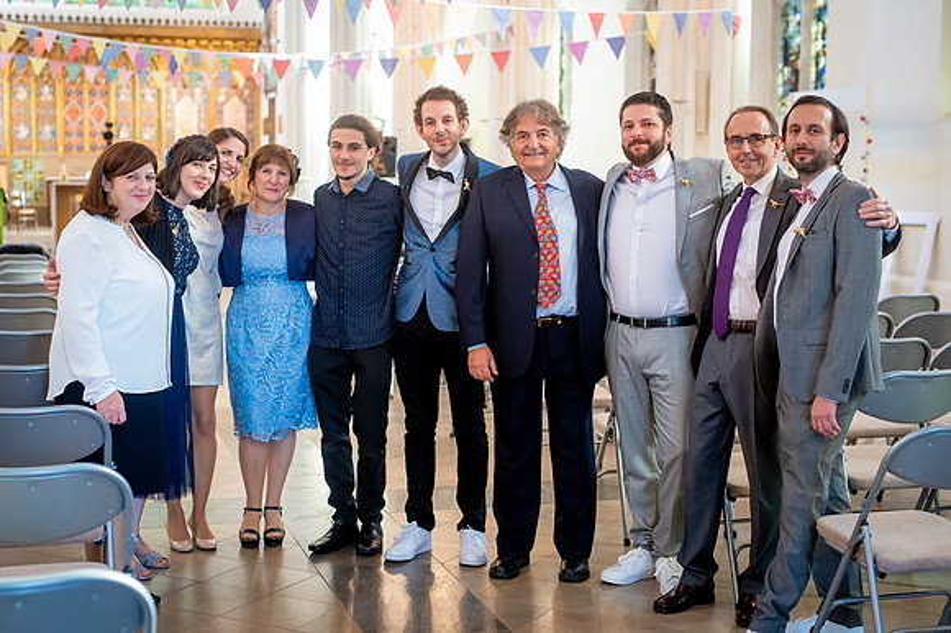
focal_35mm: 56
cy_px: 316
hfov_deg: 35.9
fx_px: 1468
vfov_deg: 24.3
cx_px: 456
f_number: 2.8
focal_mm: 50
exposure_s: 1/100
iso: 2500
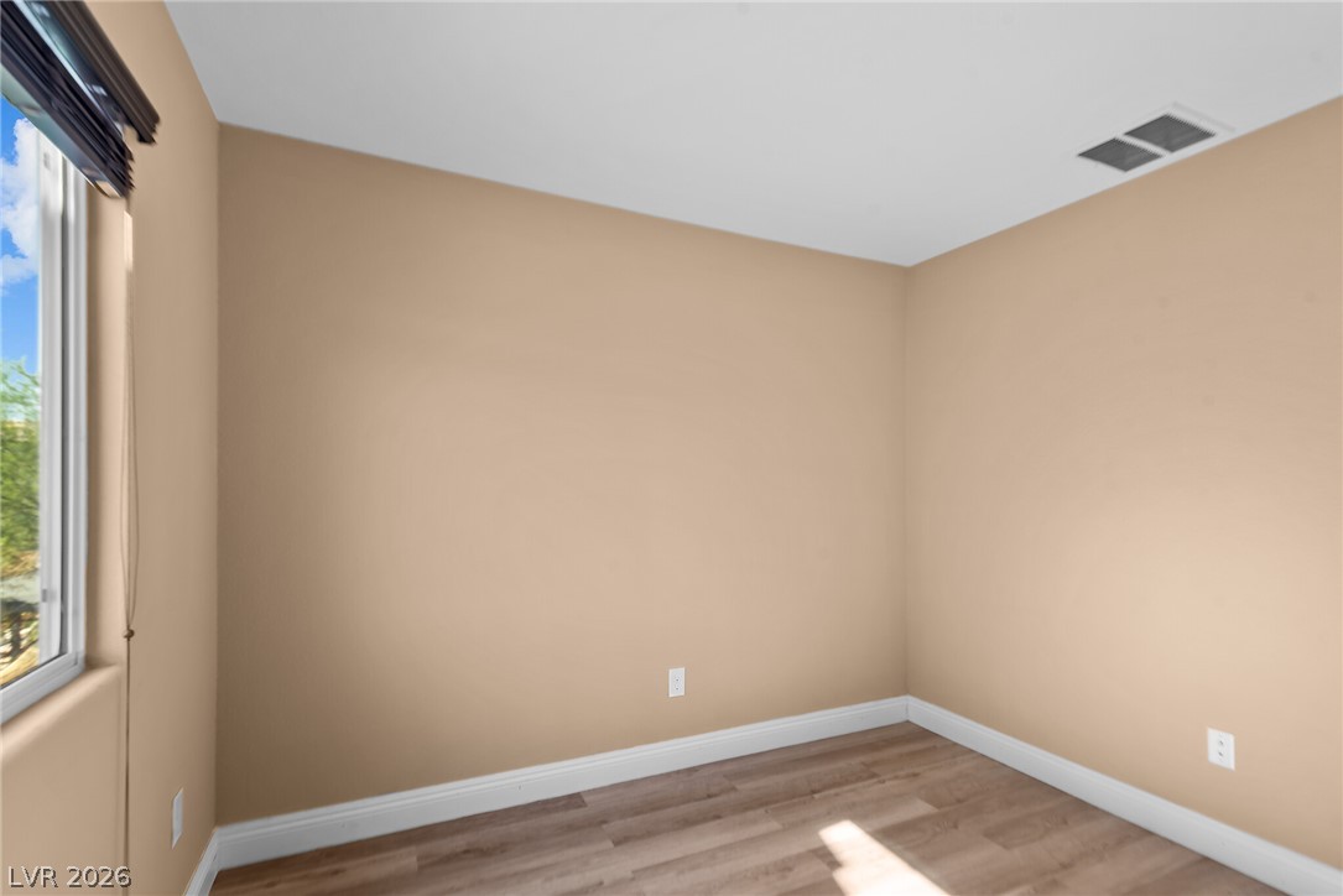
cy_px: 448
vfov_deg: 73.8
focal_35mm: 16
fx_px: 597
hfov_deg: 96.7
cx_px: 672
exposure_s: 1/2
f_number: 8
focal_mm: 16
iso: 100
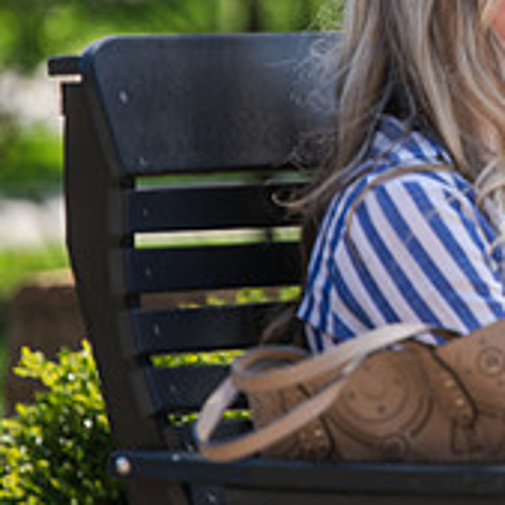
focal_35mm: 540
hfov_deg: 3.2
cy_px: 112
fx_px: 8913
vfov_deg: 3.2
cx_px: 747
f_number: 3.2
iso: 100
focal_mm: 185
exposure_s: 1/250
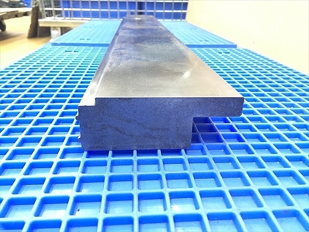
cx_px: 154
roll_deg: +0.0
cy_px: 116
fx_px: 259
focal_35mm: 29
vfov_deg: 48.2
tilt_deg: -24.0
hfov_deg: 61.7
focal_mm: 4.15
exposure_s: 1/15
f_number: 2.2
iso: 200
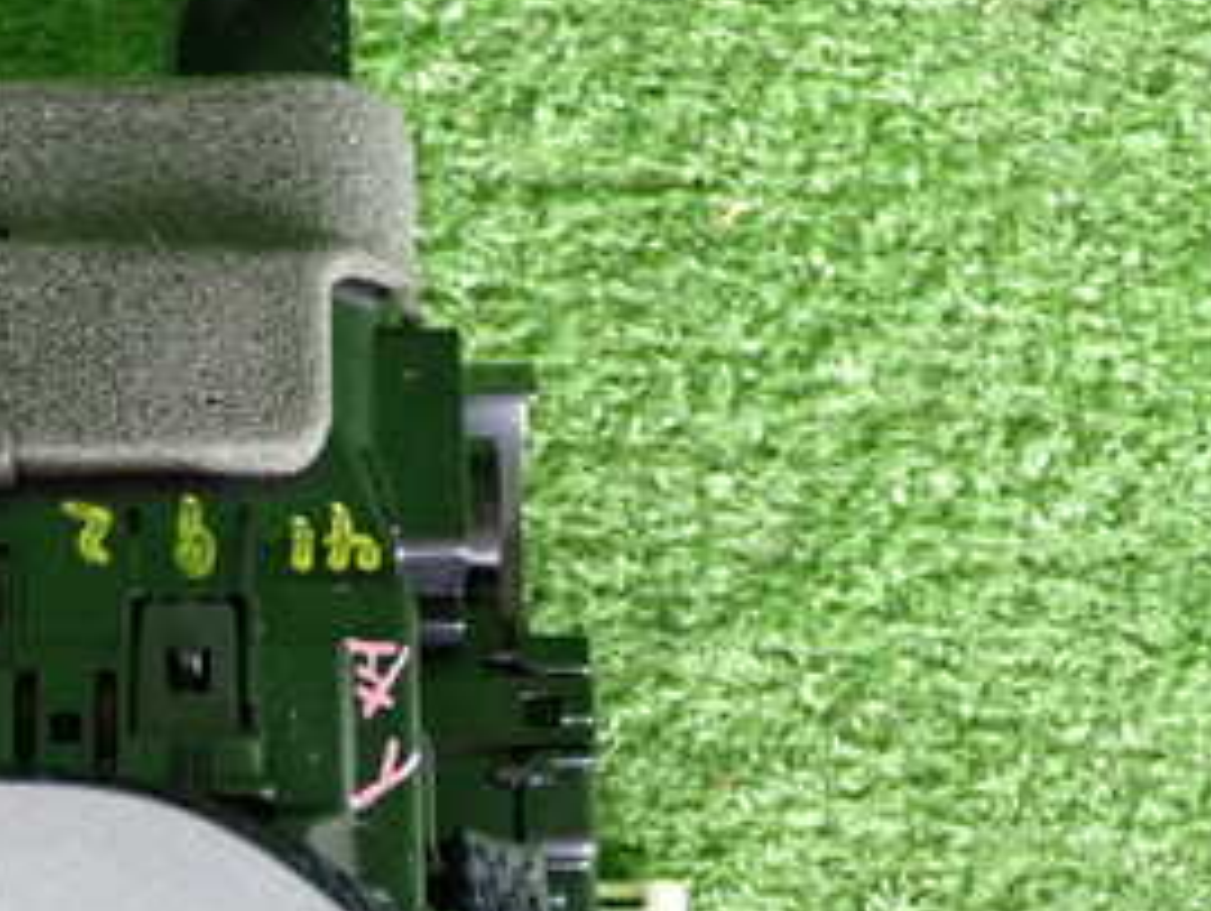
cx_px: 27
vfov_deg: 16.2
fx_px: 3186
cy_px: 723
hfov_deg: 20.9
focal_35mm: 91
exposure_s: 1/40
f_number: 2.8
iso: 500
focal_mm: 7.31
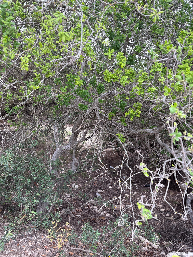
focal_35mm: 26
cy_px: 128
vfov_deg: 67.3
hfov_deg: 53.1
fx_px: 193
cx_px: 96
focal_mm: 5.96
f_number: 1.6
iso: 50
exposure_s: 1/236
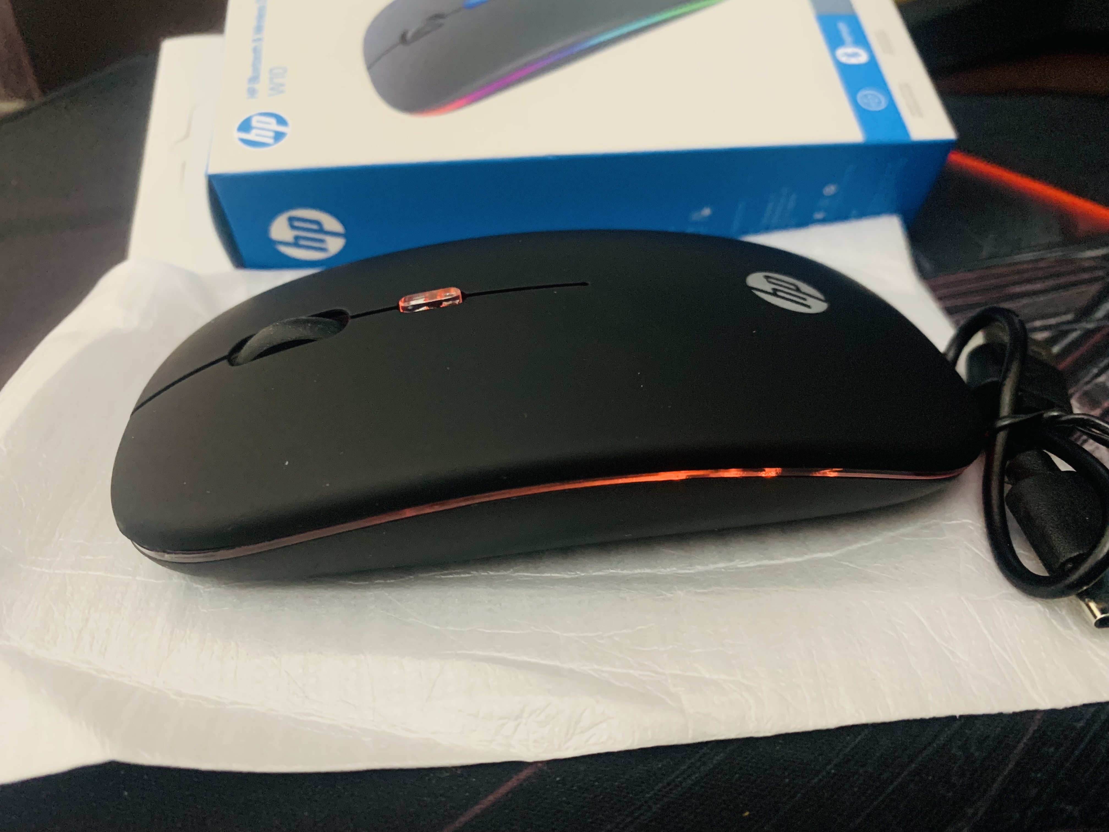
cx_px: 554
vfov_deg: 53.1
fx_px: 833
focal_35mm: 26
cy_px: 416
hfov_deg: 67.3
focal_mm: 4.25
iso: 400
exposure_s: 1/60
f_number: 1.8
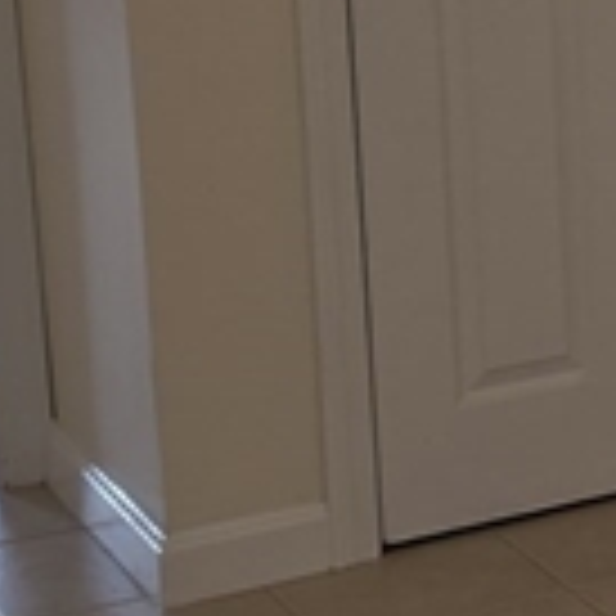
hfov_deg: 10.7
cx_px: 1174
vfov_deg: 11.3
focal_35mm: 152
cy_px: -54
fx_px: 3060
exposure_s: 1/60
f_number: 1.7
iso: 25
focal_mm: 6.3
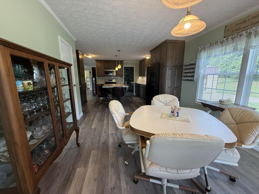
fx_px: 105
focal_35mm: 14
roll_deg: -0.3
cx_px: 130
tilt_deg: -10.2
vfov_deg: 85.7
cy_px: 97
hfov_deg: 102.1
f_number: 2.2
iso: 250
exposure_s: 1/120
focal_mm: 2.22
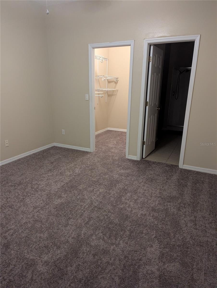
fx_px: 200
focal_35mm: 24
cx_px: 108
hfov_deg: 56.9
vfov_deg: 71.5
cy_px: 144
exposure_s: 1/73.2
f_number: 1.85
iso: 1257
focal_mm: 6.81
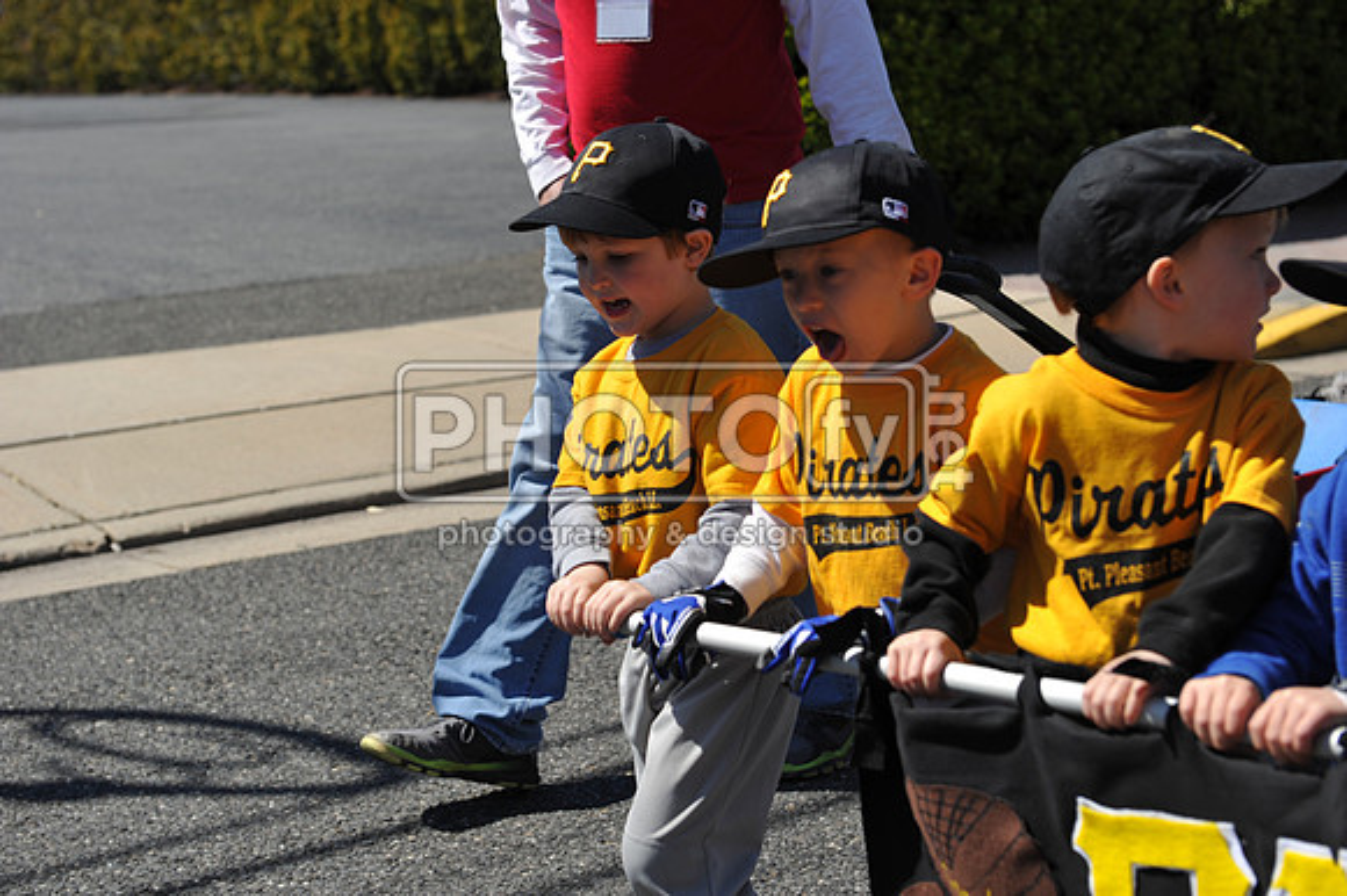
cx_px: 674
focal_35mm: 70
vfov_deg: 19.4
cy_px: 448
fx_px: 2618
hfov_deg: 28.9
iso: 200
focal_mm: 70
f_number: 5
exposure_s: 1/1250
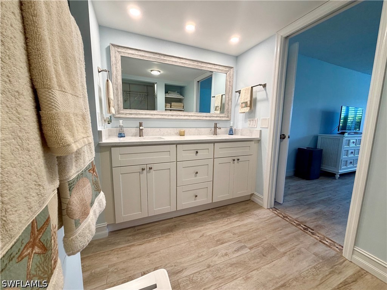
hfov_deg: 102.1
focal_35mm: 14
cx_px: 194
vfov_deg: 85.7
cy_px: 145
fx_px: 157
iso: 160
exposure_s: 1/120
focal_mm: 2.22
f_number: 2.2
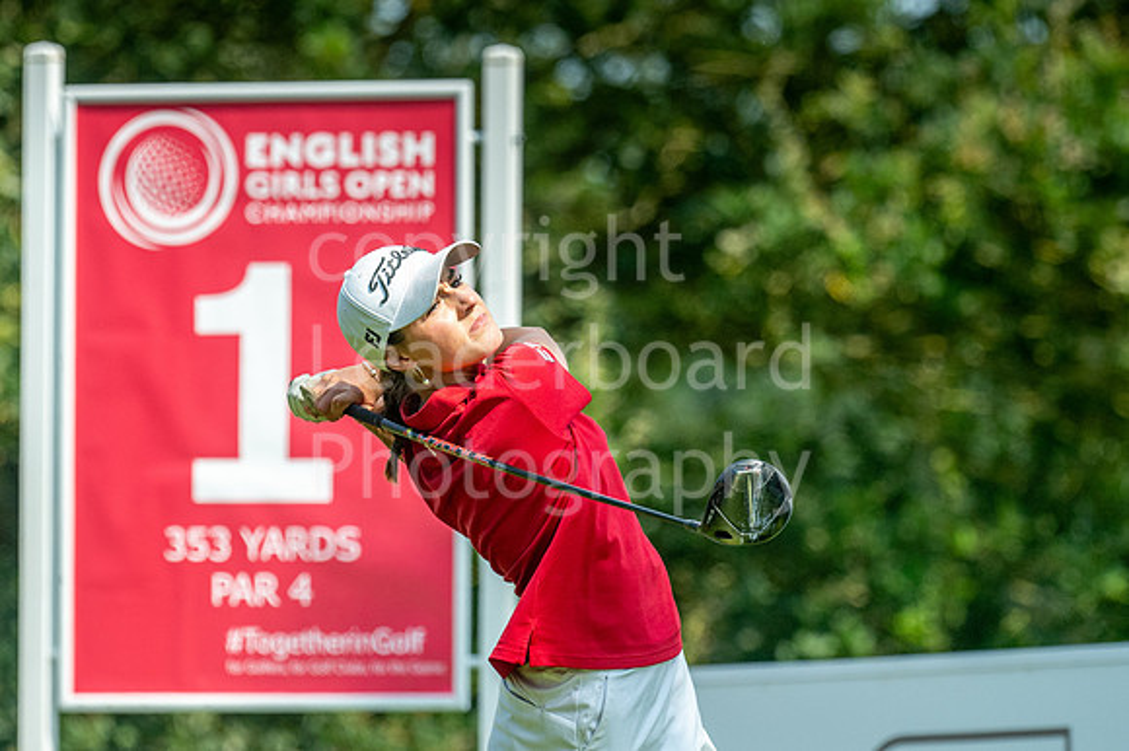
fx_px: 18461
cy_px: 344
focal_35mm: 589
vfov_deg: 2.3
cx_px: 427
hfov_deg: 3.5
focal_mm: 300
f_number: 5
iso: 320
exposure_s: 1/2000
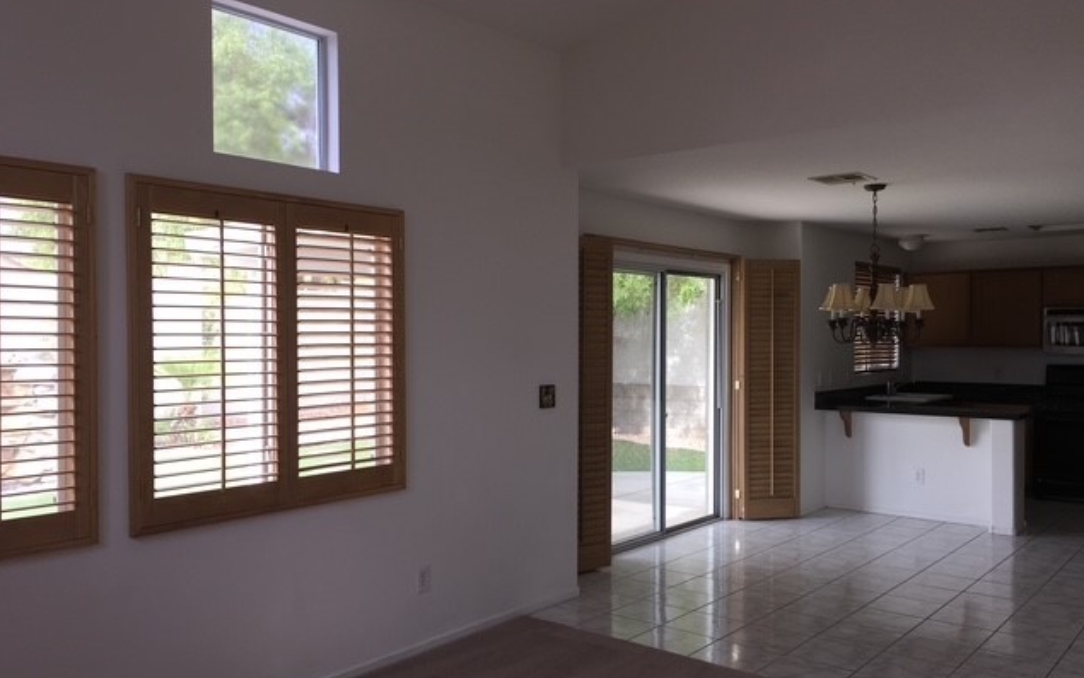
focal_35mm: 31
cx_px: 541
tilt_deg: -1.0
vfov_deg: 40.6
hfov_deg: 61.2
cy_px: 367
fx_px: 916
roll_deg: -0.1
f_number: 2.2
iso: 32
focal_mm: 4.15
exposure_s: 1/148
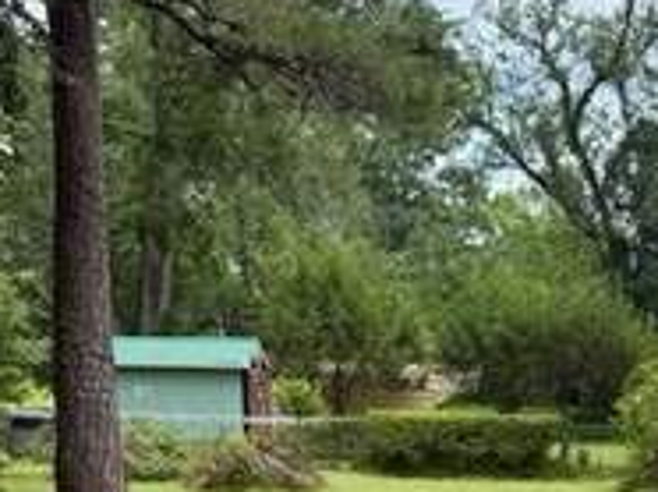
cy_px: 549
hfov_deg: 30.7
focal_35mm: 62
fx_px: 1177
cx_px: 499
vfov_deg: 22.2
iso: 100
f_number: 1.78
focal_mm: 6.76
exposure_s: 1/1770
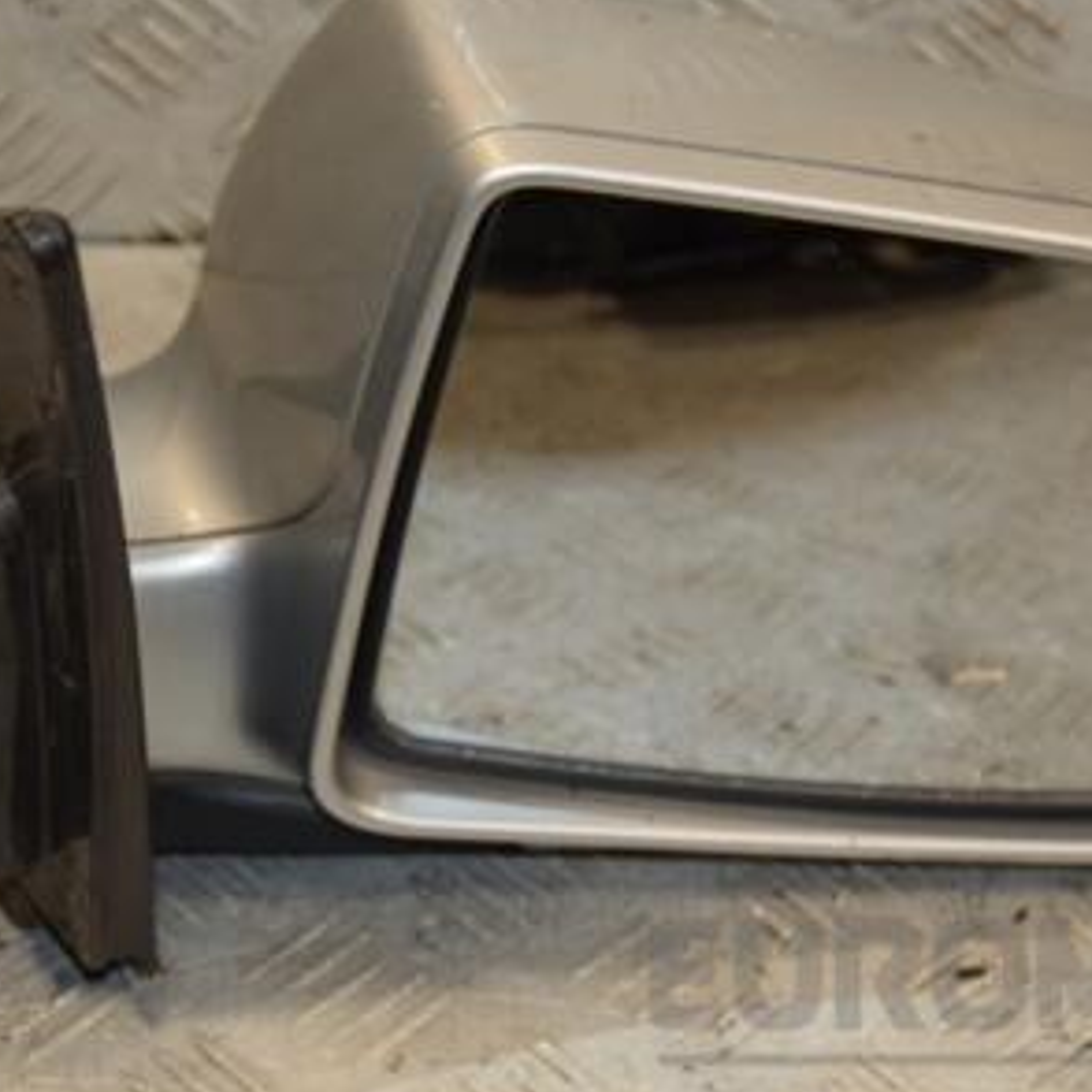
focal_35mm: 125
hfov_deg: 14.0
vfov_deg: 14.0
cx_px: 579
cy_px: 479
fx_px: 4461
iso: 800
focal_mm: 48
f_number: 5.6
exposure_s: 1/200
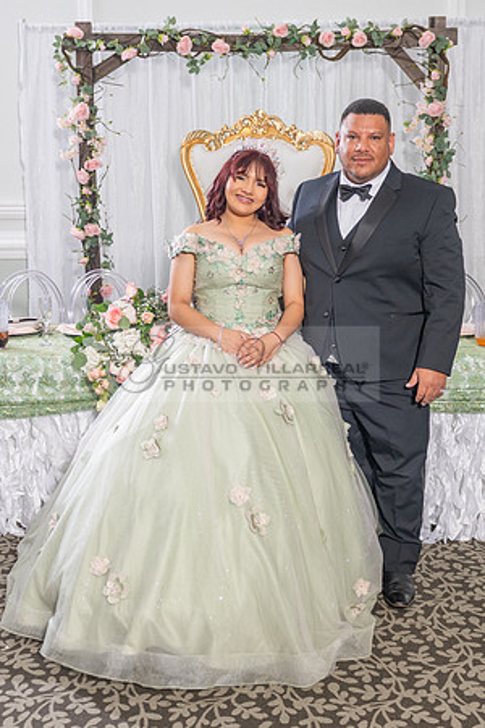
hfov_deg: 27.0
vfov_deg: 39.6
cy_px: 371
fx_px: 1011
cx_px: 261
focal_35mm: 50
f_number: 3.5
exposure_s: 1/160
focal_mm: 27
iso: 400
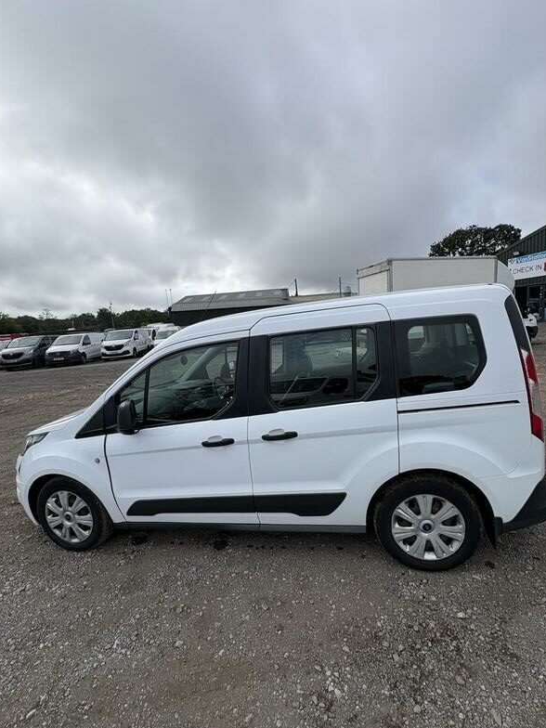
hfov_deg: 78.0
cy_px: 370
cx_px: 292
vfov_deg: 94.5
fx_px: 336
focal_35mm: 16
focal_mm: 2.22
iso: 40
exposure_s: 1/1567
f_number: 2.2
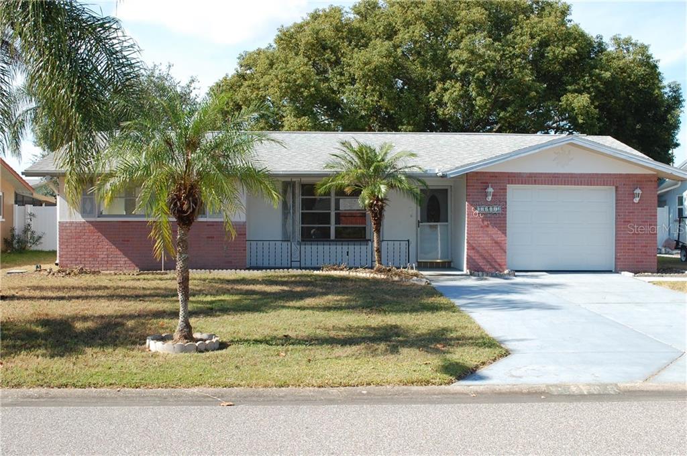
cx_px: 344
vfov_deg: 31.8
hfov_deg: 46.5
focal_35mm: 42
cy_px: 228
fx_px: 800
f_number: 8
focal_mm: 28
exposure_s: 1/250
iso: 200
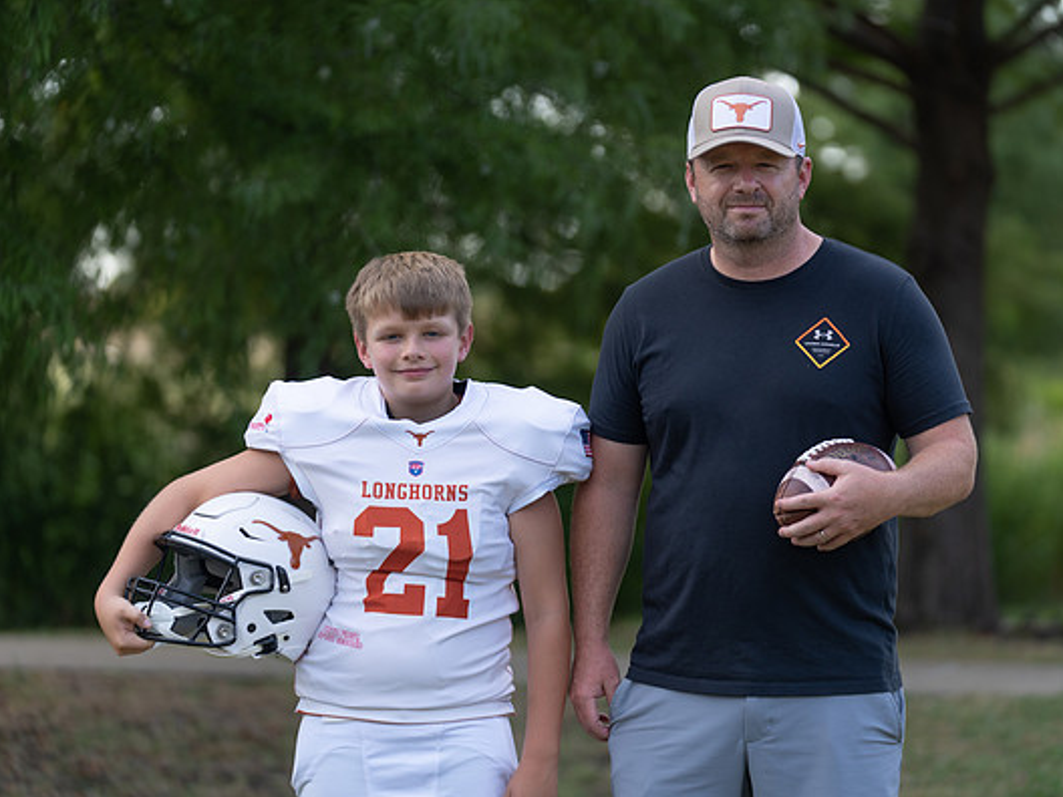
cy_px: 388
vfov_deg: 10.9
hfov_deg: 14.5
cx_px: 599
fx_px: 4176
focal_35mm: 136
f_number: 2.8
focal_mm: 121
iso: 100
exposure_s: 1/400
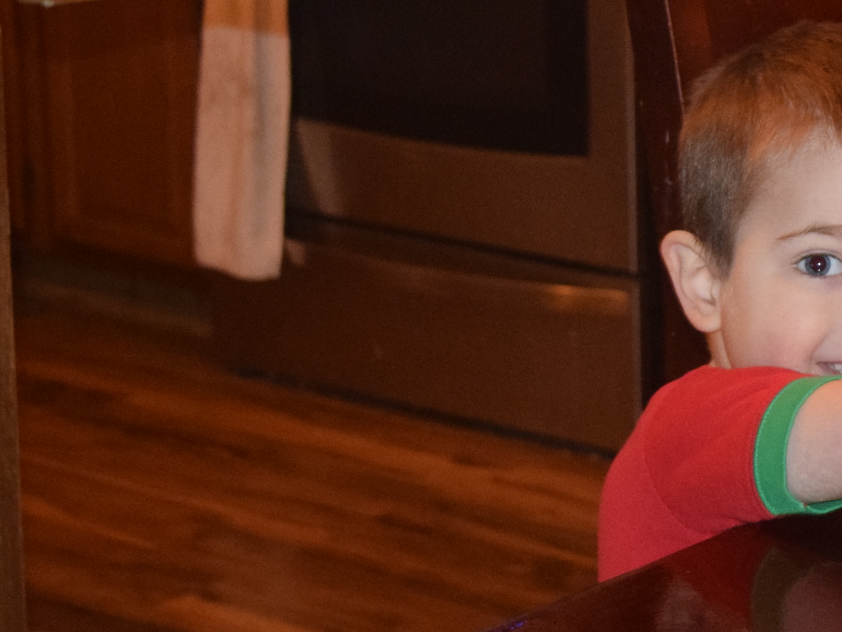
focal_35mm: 124
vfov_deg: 11.9
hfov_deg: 15.4
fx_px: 3025
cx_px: 958
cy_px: 115
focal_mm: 31
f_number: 4.2
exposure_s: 1/60
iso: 3200
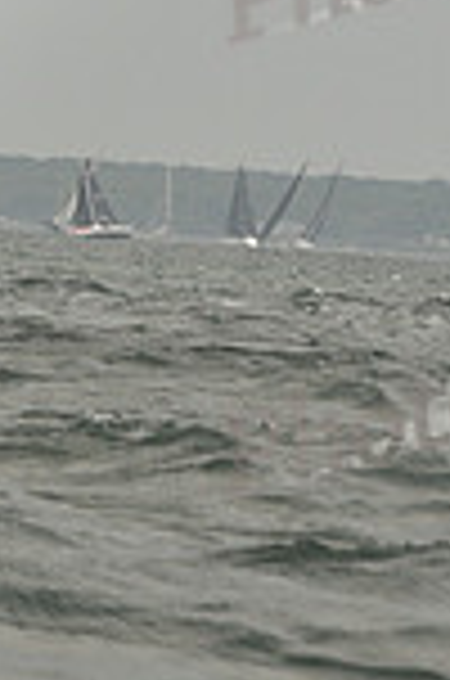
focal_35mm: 597
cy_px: -243
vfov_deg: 3.5
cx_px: -11
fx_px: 11245
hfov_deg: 2.3
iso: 250
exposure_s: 1/640
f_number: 5.6
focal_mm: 155
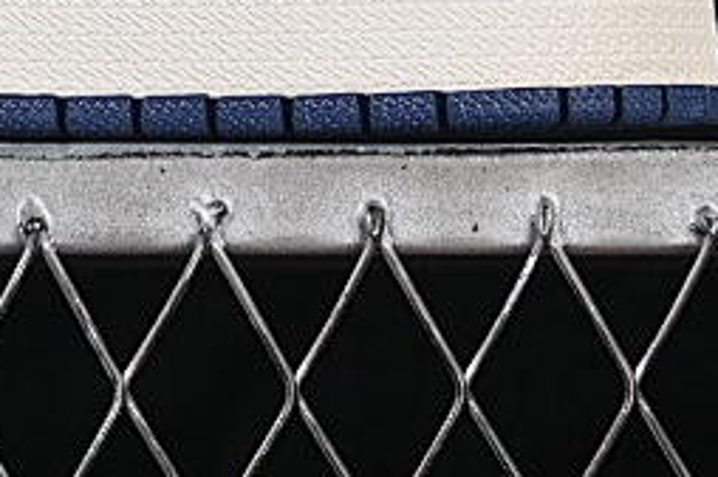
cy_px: -488
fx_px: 6358
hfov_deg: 6.4
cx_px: -235
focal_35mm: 319
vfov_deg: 4.2
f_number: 8
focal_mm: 50
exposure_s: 1/80
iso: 160
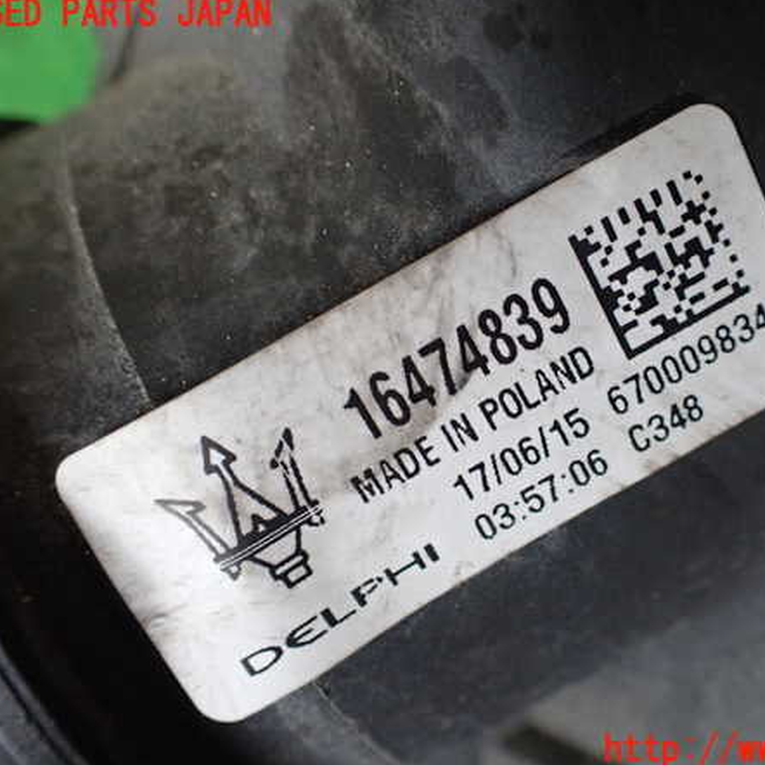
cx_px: 476
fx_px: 900
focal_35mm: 36
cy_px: 382
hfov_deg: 45.7
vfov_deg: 46.0
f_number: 2.3
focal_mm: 5.4
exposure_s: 1/125
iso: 320
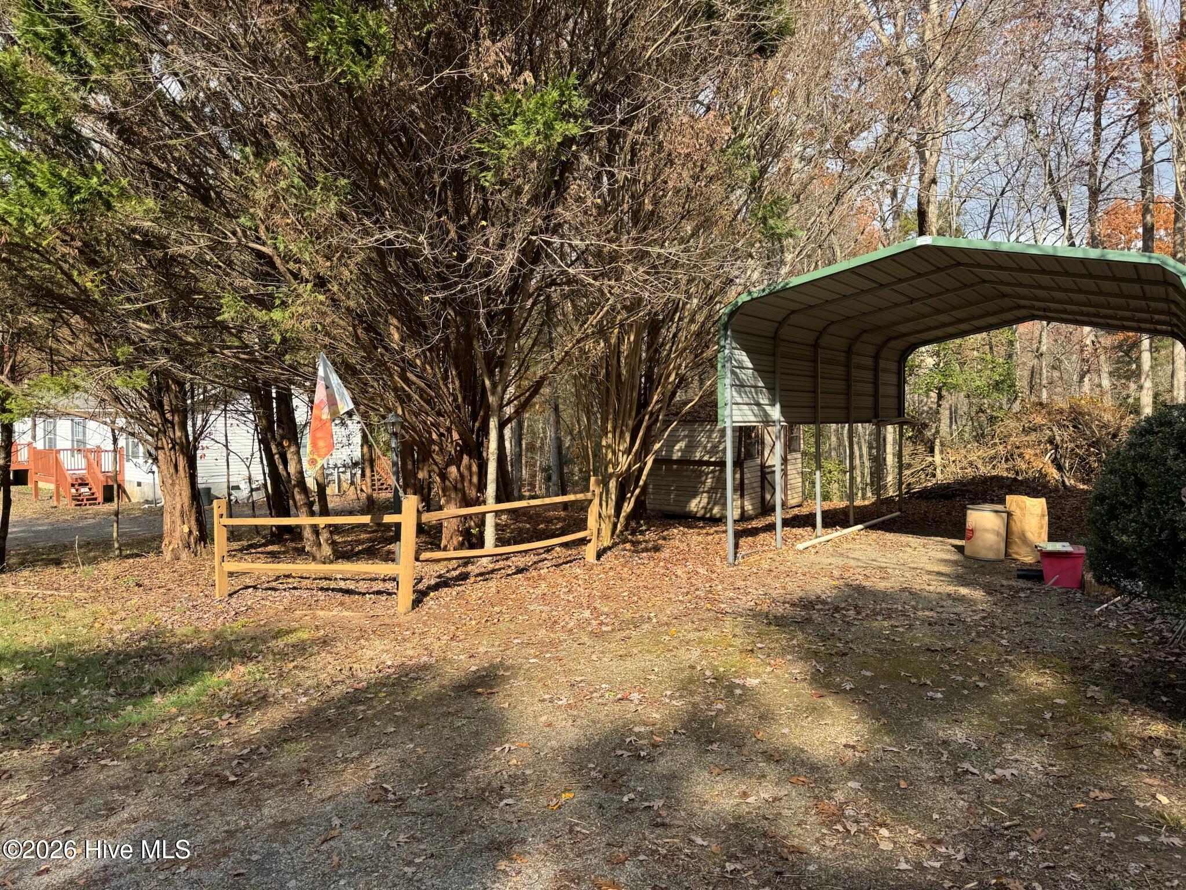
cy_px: 445
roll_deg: -1.2
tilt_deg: -1.4
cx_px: 593
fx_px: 822
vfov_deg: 56.8
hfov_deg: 71.6
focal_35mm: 24
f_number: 1.78
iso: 80
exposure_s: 1/1425
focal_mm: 6.76
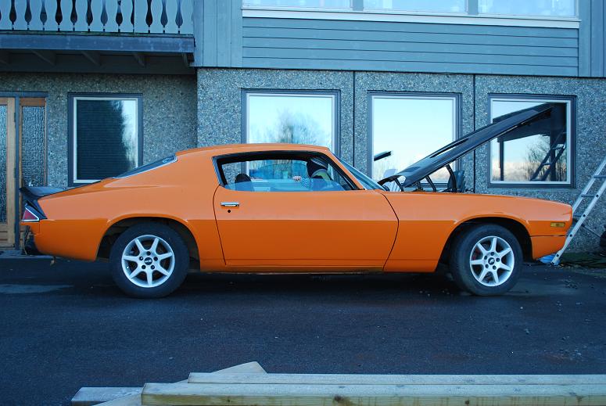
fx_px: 708
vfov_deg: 32.0
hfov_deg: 46.3
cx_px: 303
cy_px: 203
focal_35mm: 42
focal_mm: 28
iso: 200
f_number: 5
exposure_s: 1/100
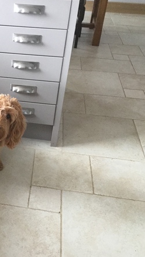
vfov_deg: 44.6
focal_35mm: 46
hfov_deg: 24.7
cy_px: 130
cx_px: -3
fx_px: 314
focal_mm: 3.3
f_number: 2.4
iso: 160
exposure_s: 1/33
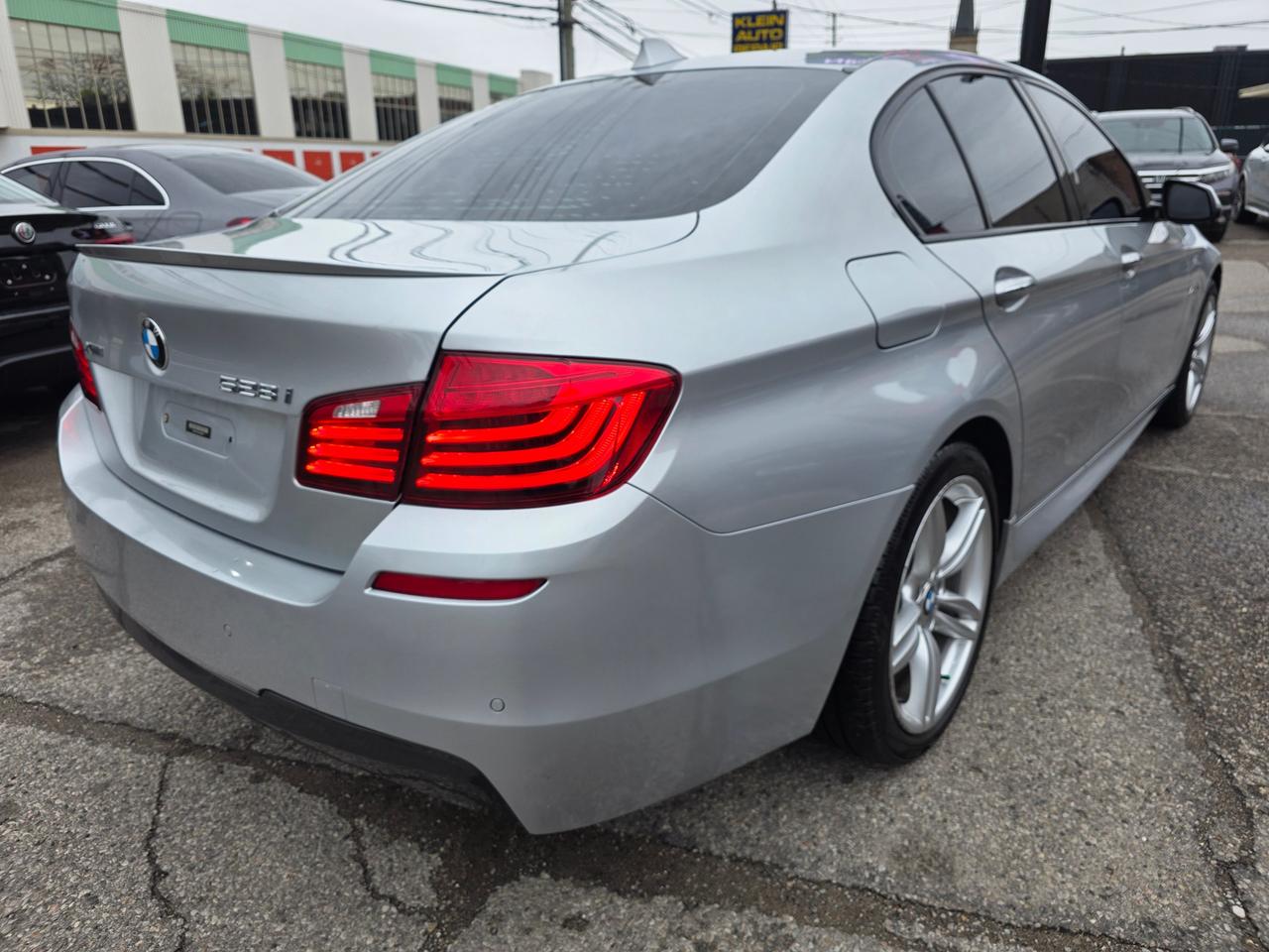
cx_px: 634
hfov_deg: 73.9
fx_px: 843
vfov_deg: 58.9
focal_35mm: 23
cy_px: 476
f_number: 1.7
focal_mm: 6.3
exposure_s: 1/180
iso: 32
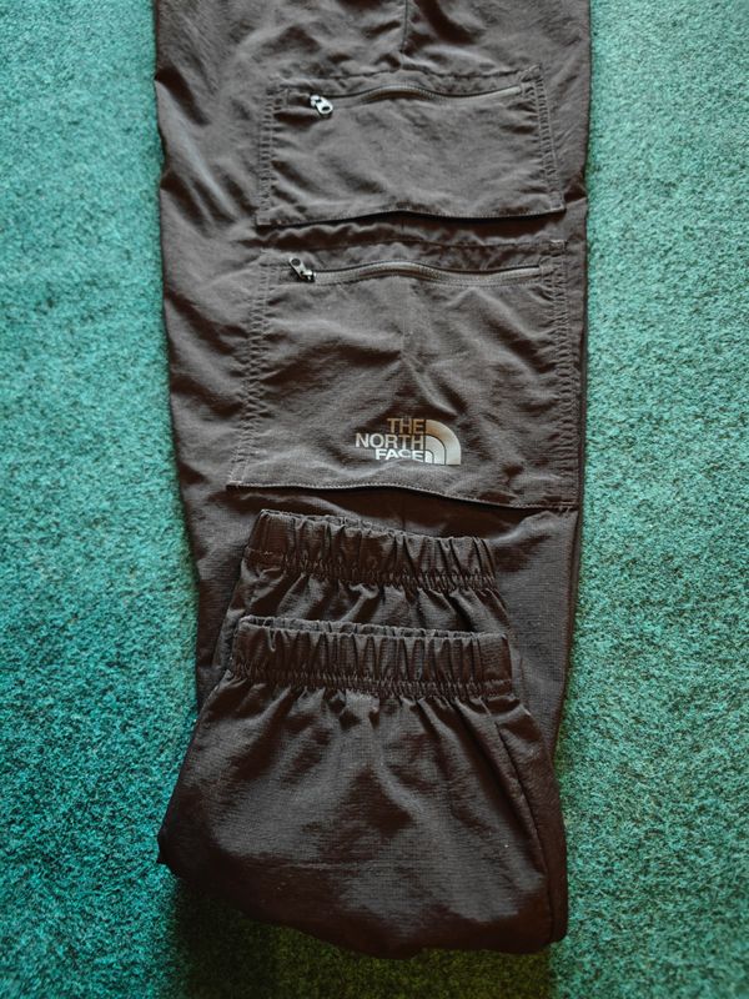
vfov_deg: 73.9
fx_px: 664
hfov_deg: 58.9
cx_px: 374
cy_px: 500
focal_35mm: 23
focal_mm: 6.06
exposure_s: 1/33
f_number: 1.6
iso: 800
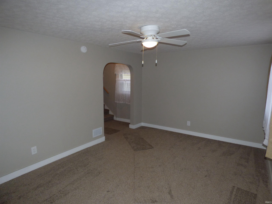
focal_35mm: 20
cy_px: 102
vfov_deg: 66.0
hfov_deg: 81.8
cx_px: 136
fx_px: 157
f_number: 2.8
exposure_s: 1/60
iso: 160
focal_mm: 3.58
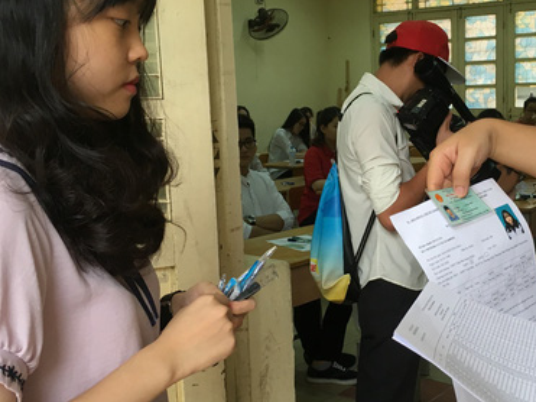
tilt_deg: -8.8
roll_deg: +1.9
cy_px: 205
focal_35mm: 50
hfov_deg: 37.5
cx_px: 381
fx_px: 774
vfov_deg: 29.1
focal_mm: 4.15
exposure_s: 1/33
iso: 40
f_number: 2.2
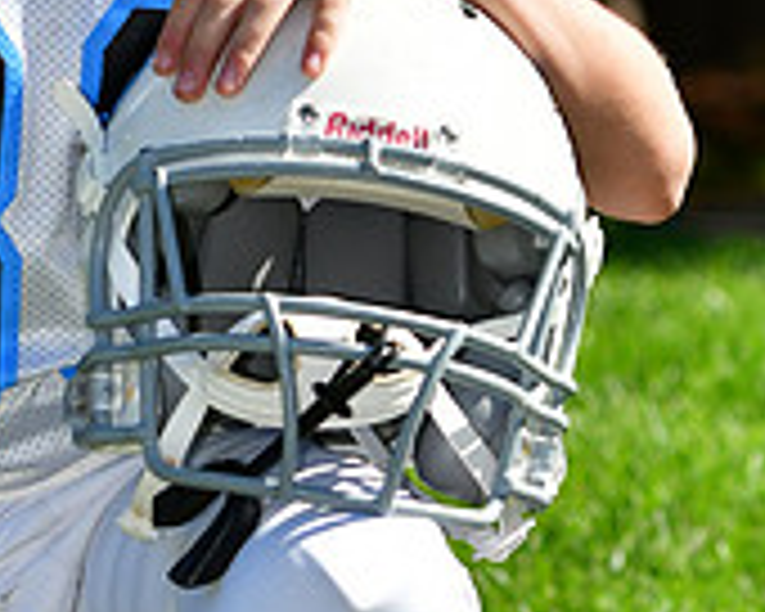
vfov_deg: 3.6
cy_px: -292
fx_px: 9804
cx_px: 92
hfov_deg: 4.5
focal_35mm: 433
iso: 400
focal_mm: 90
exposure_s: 1/3200
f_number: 4.5
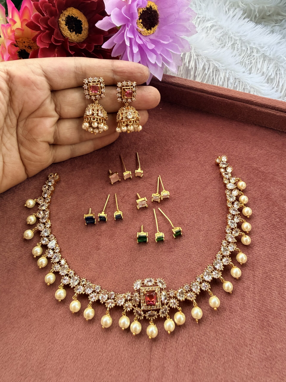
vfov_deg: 71.6
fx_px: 264
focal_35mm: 24
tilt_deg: -48.8
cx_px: 143
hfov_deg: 56.8
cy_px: 191
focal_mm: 2.22
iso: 125
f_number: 2.2
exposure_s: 1/121
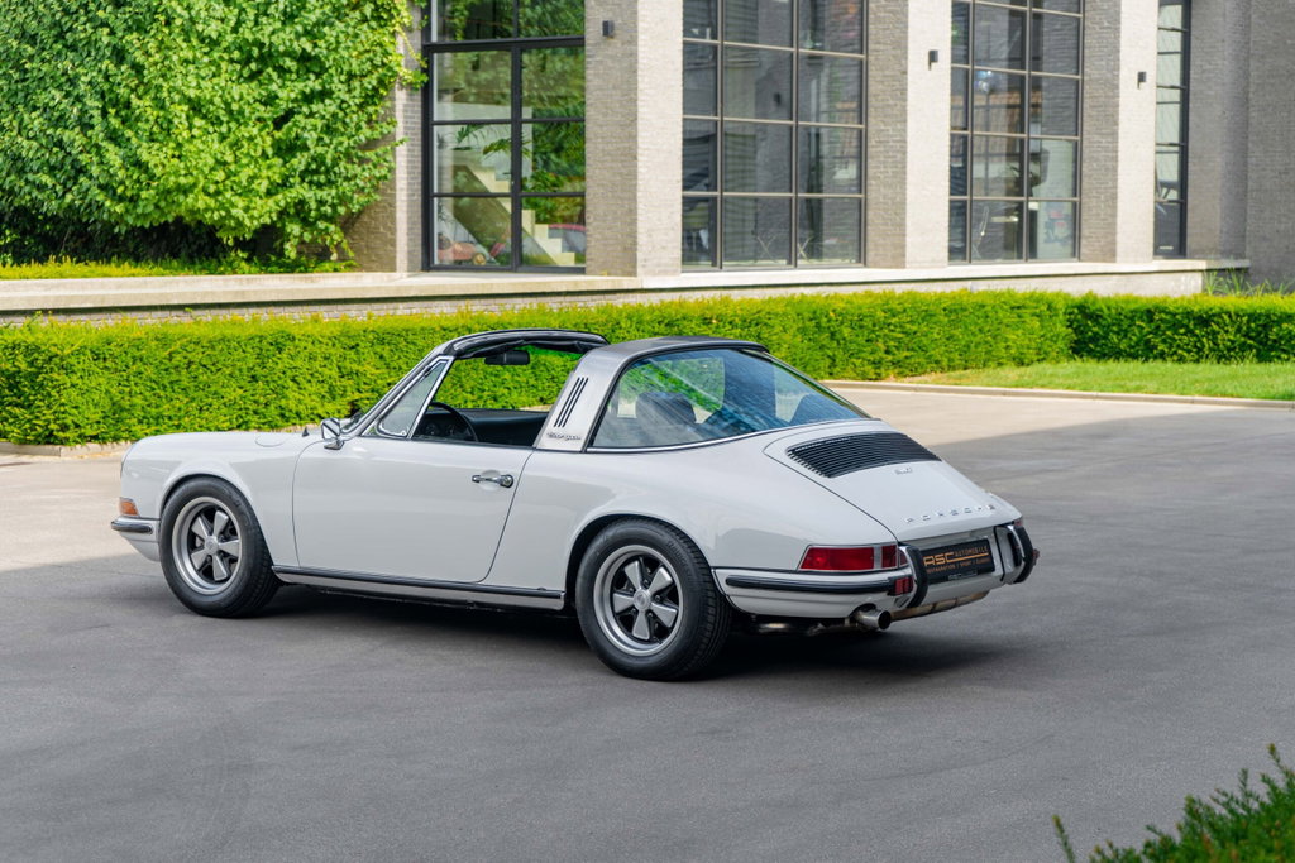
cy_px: 432
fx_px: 2518
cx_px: 648
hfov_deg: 28.8
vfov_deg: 19.5
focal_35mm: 70
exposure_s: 1/50
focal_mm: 70
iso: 50
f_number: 5.6
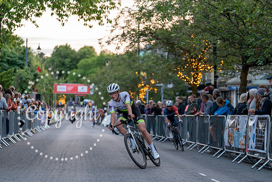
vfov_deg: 13.6
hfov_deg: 20.2
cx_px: 136
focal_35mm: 101
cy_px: 91
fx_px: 763
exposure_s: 1/1000
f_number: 2.8
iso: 3200
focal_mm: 101
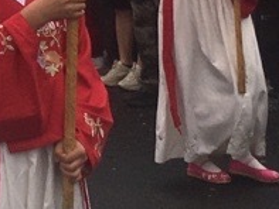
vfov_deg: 6.7
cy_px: -282
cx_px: -84
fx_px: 1710
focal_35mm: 212
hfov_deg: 9.2
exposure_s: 1/334
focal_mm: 4.15
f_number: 2.2
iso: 25
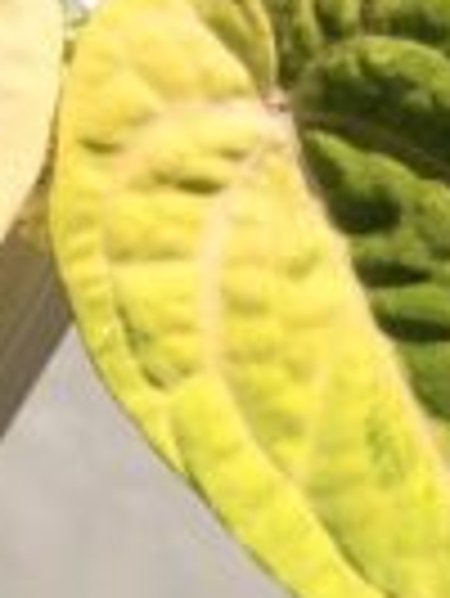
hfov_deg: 10.3
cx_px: 68
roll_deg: -0.4
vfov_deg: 13.7
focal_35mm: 144
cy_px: 220
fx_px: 2492
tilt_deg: -12.8
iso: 80
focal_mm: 6.76
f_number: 1.78
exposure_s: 1/6536
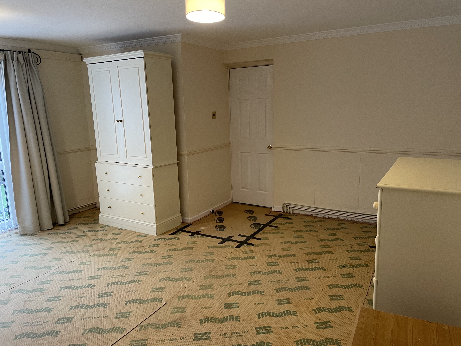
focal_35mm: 26
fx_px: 346
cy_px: 173
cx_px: 230
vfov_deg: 53.1
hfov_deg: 67.3
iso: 200
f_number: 1.6
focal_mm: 4.2
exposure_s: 1/50
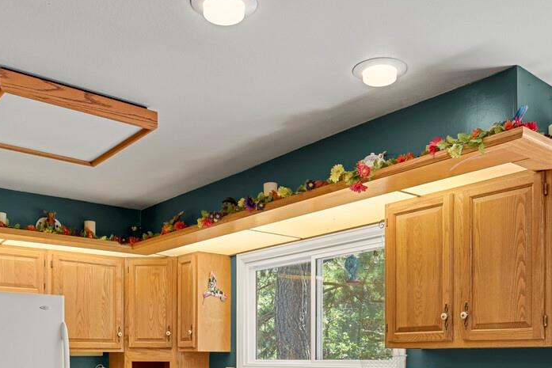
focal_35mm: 39
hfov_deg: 49.5
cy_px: 366
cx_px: 286
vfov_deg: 31.7
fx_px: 598
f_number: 8
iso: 250
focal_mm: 17
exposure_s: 2
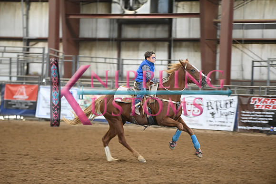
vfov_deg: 6.9
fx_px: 1534
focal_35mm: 200
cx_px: 138
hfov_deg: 10.3
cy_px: 92
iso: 3200
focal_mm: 200
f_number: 3.2
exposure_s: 1/250
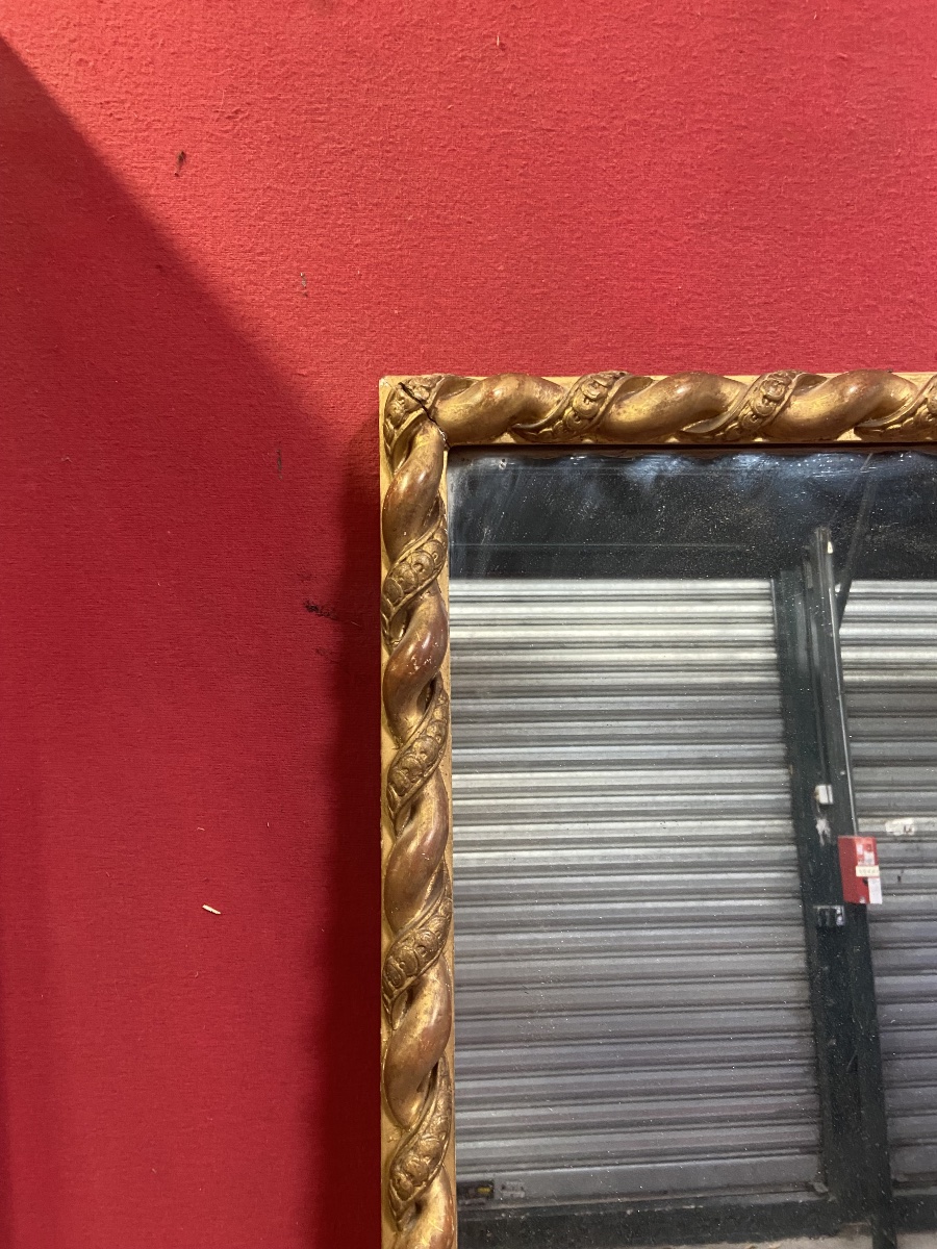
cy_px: 624
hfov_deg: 53.1
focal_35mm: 26
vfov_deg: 67.3
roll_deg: +0.0
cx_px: 468
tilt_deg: -2.7
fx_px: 938
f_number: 1.8
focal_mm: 4.25
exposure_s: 1/50
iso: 320
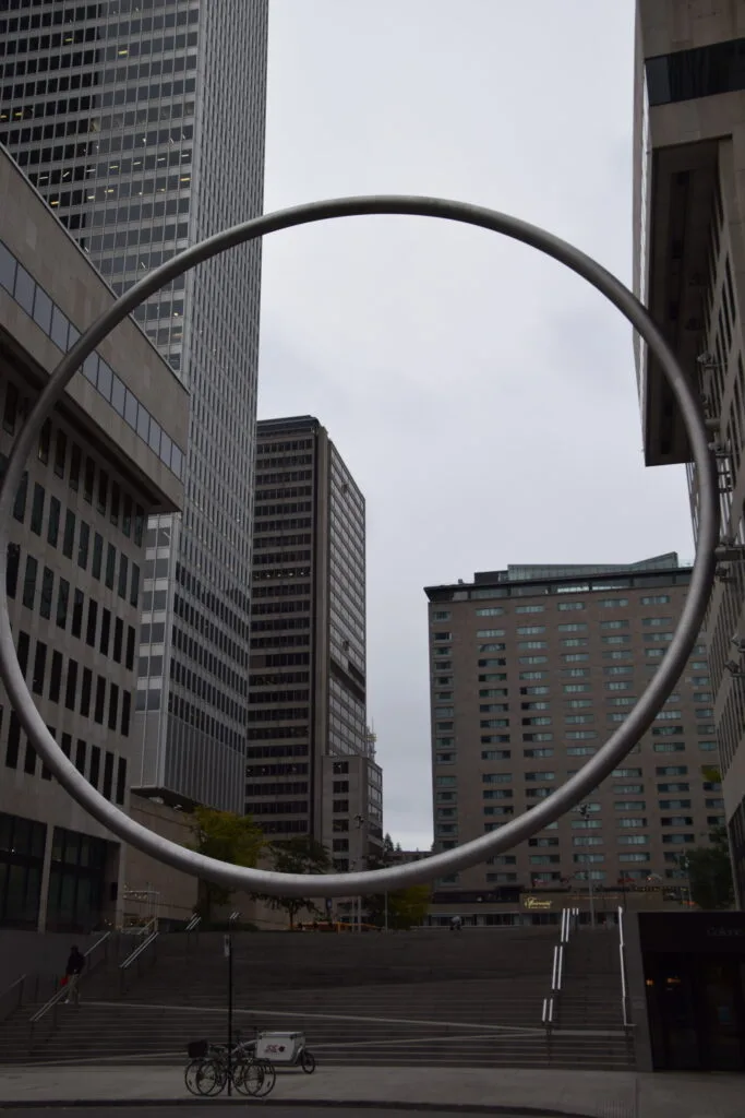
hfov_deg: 36.9
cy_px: 559
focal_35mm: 36
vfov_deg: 53.1
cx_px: 372
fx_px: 1117
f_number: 8
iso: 400
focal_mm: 24
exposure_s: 1/250
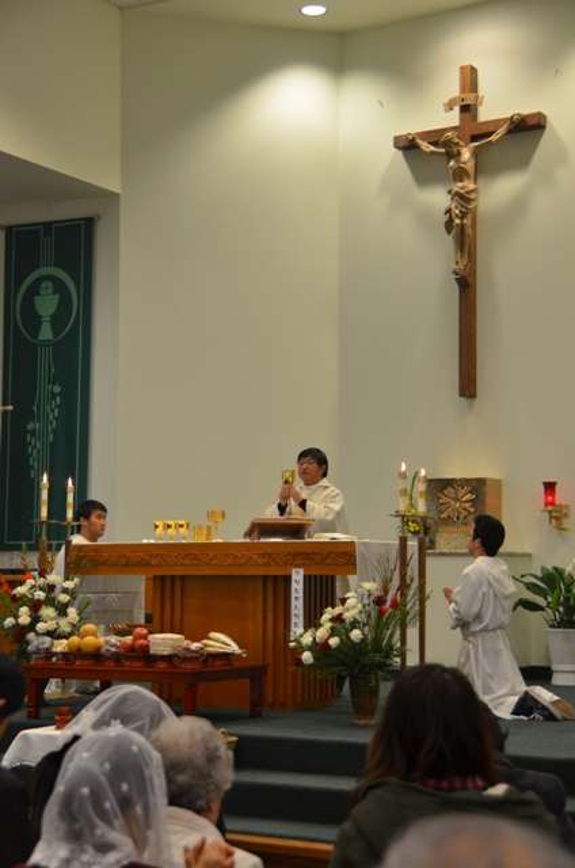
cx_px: 288
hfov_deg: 21.5
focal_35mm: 63
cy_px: 434
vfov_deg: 32.0
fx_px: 1516
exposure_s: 1/50
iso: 800
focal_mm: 42
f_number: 4.5
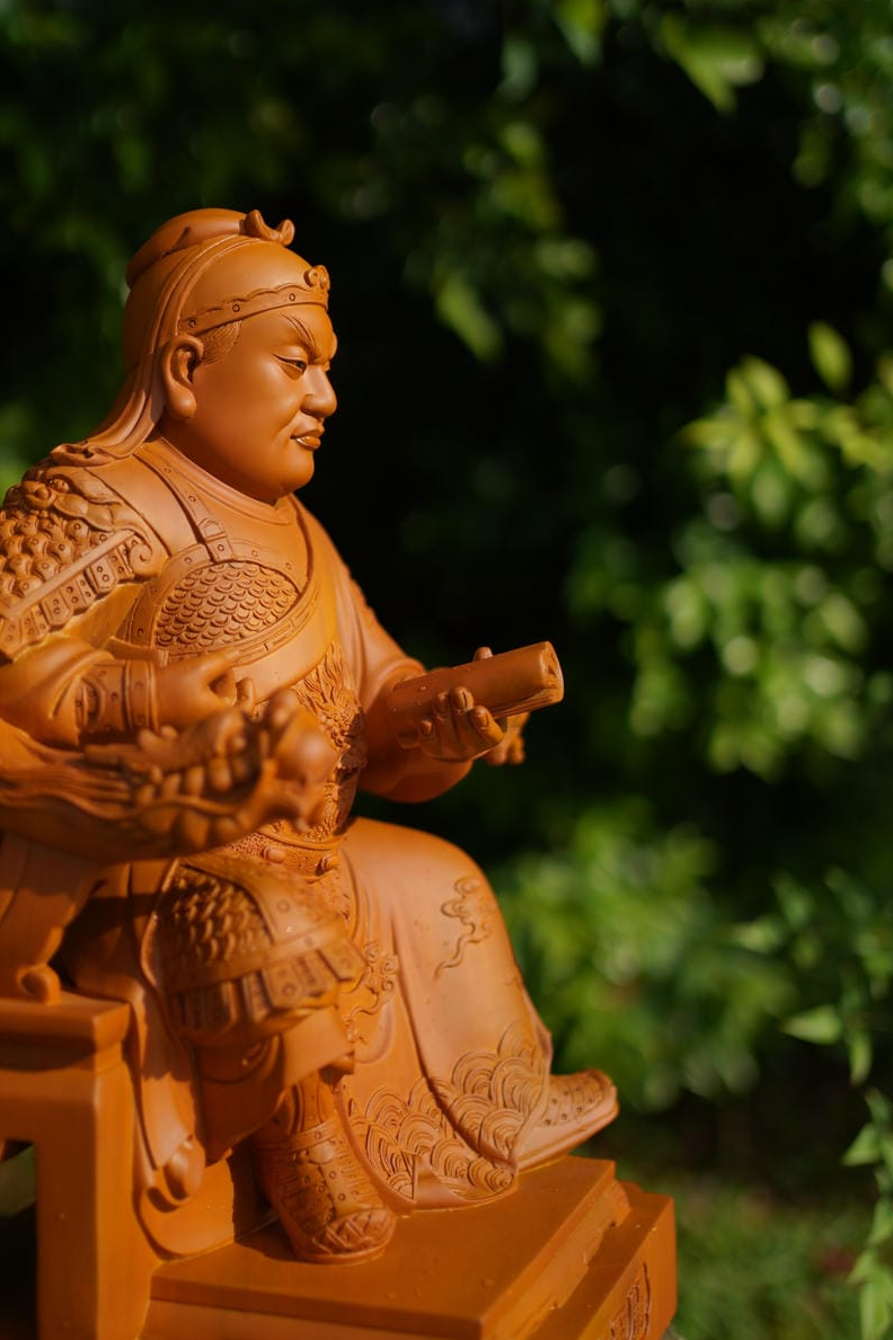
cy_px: 603
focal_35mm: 53
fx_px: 1973
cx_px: 288
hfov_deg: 25.4
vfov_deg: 37.5
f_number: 1.8
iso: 80
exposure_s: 1/3200
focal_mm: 35
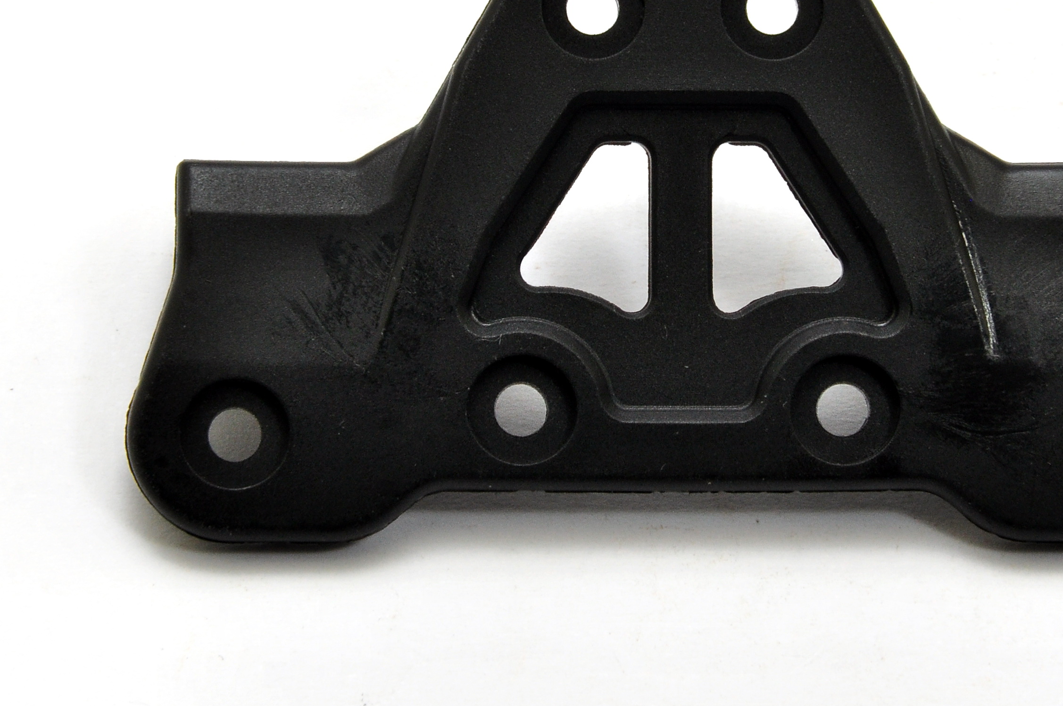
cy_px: 179
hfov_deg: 6.2
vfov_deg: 4.1
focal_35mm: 331
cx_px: 687
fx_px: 9762
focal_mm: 116
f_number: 20
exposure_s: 1/60
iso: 400
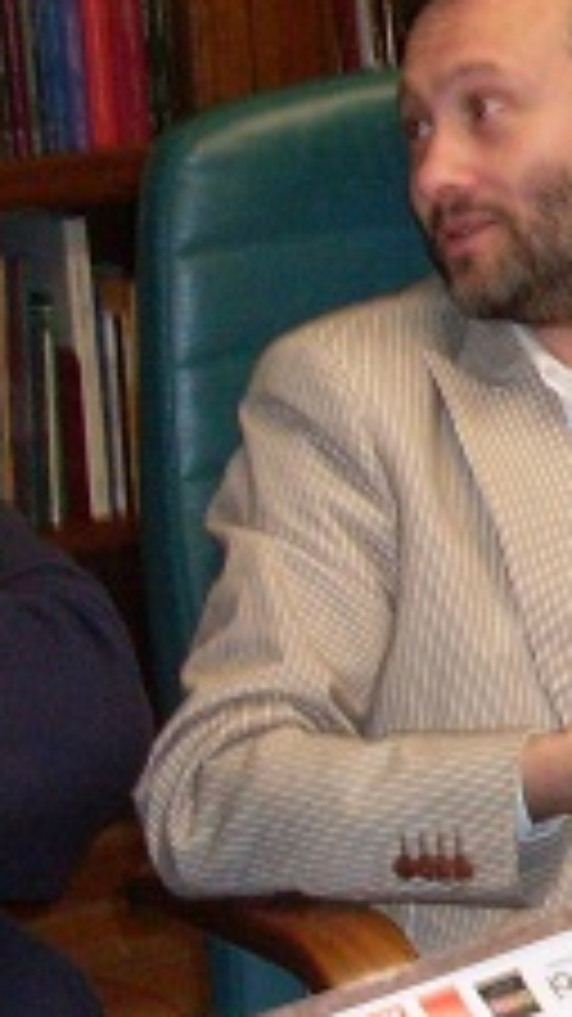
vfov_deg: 11.4
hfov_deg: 5.9
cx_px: 1788
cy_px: 266
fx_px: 5100
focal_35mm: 189
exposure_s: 1/45
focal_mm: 8.1
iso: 120
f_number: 3.1
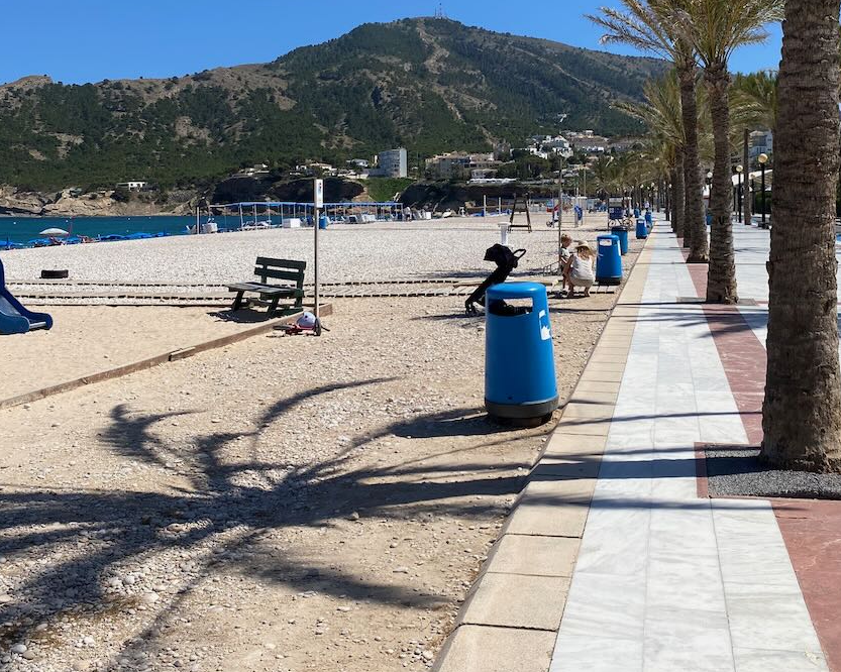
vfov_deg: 37.7
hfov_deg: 46.6
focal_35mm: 39
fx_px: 970
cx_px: 498
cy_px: 216
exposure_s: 1/5236
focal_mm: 4.25
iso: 32
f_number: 1.8
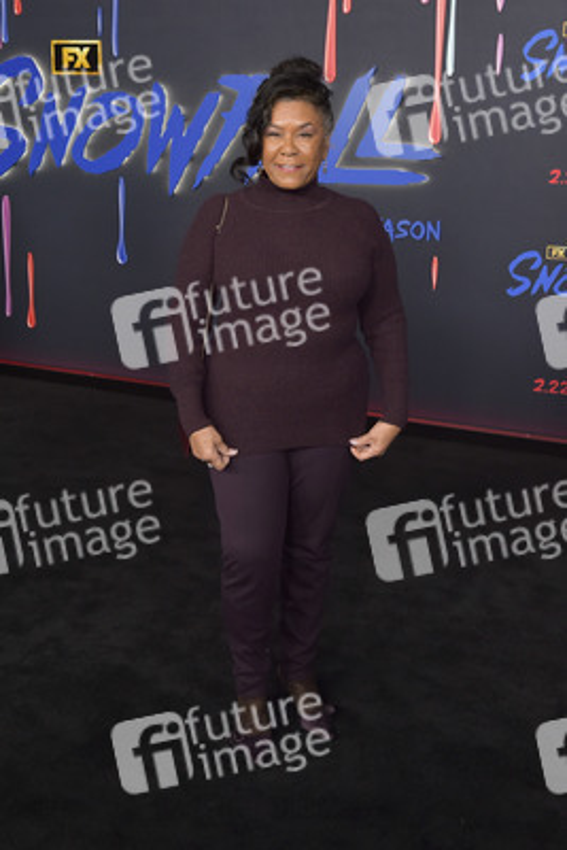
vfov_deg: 46.4
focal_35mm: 42
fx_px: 991
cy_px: 425
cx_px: 284
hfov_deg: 31.9
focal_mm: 42
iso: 2000
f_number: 6.3
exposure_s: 1/250
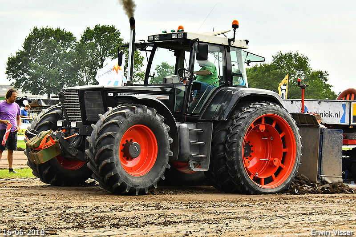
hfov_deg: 20.9
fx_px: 964
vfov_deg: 14.0
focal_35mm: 98
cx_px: 178
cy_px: 118
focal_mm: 65
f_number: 9
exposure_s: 1/640
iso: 500
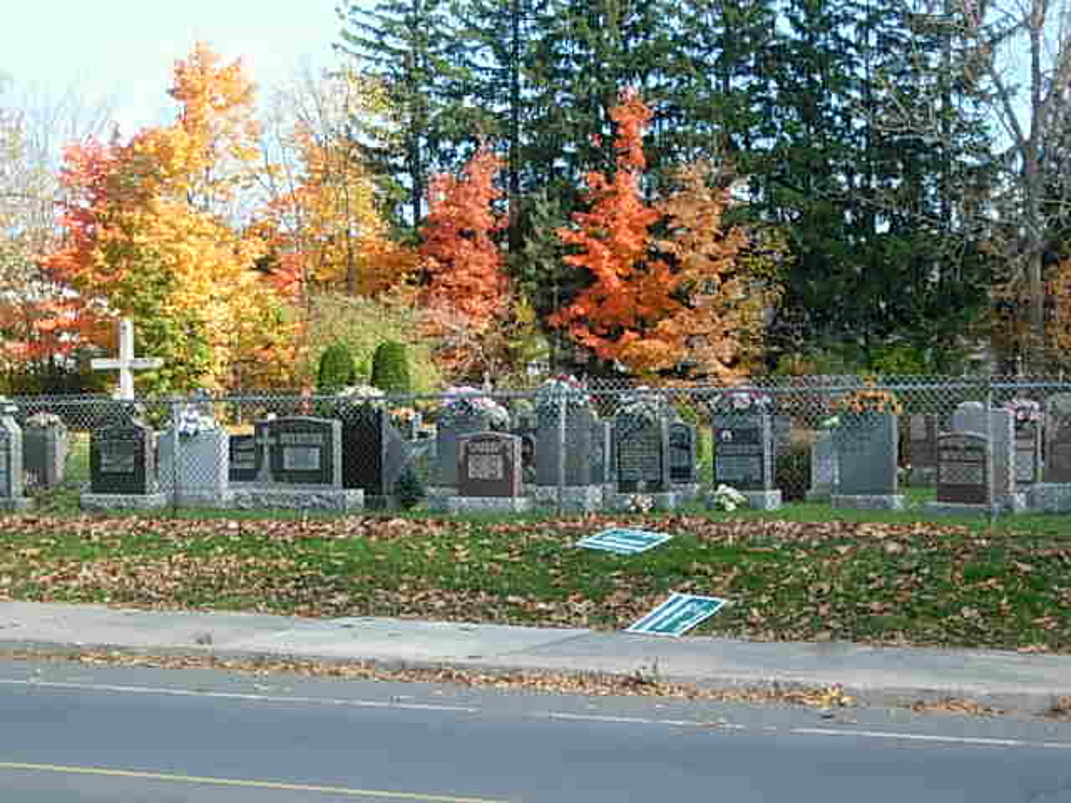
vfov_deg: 16.1
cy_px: 402
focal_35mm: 92
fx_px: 2846
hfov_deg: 21.3
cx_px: 536
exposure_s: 1/249
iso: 79
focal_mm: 19.1
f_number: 4.3
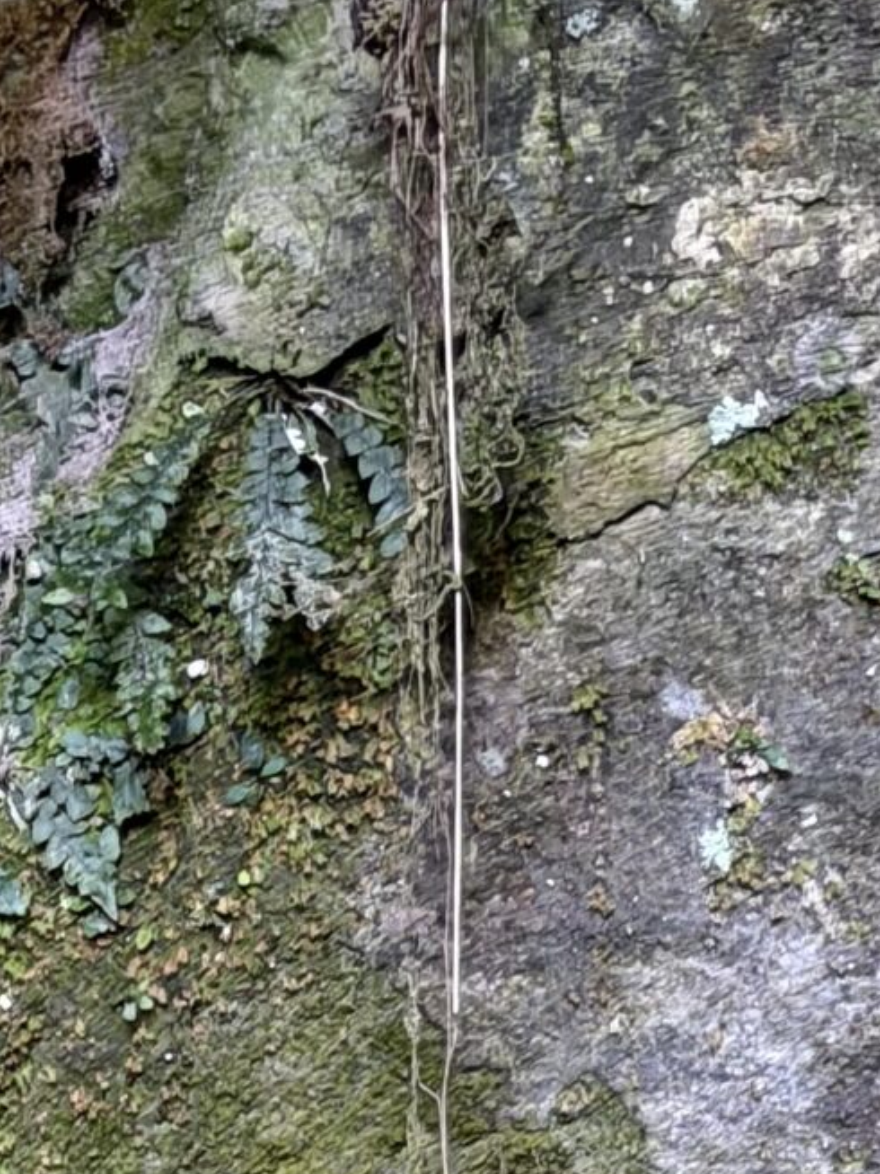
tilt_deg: -3.9
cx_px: 1119
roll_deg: +0.2
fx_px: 6377
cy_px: 1743
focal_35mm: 188
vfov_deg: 10.2
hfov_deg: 7.8
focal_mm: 6.76
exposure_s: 1/40
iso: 320
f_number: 1.78
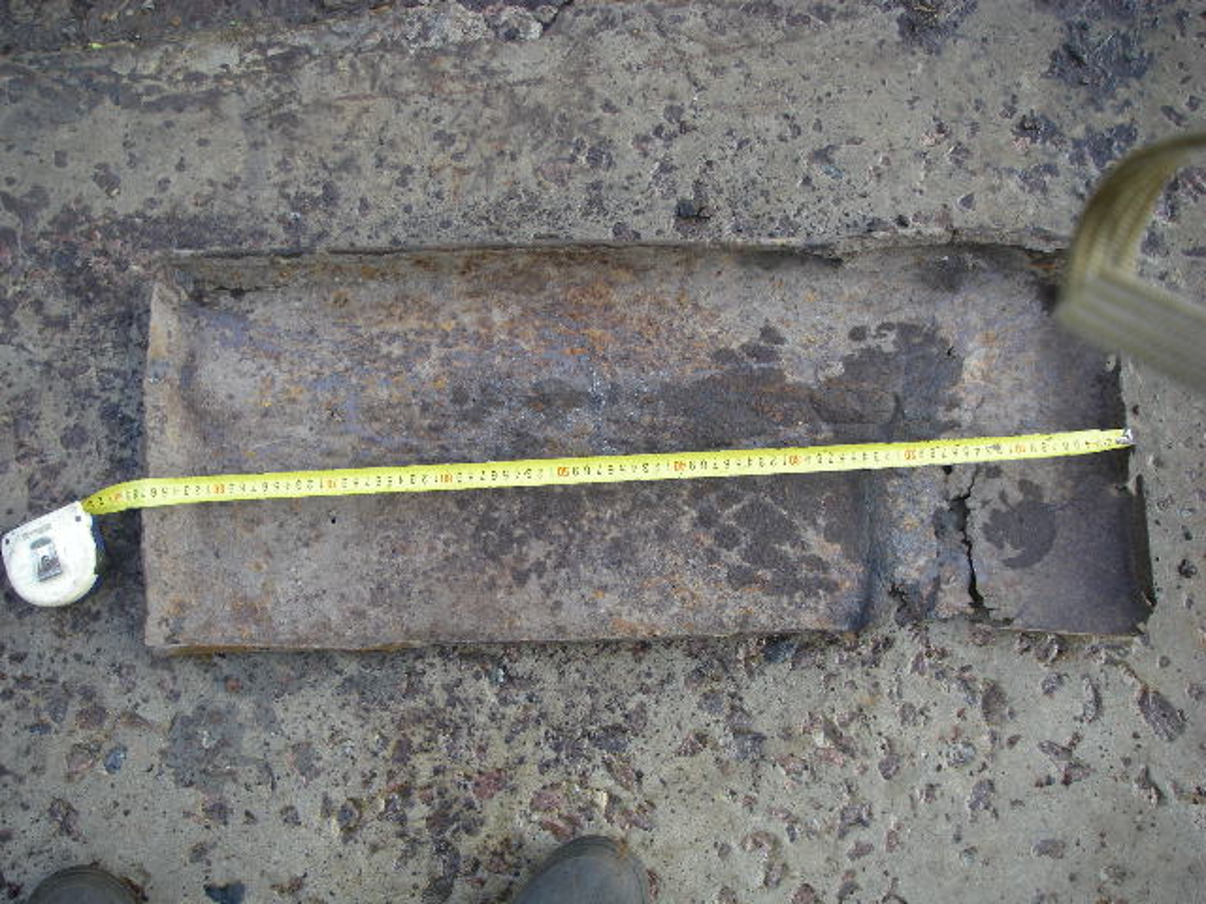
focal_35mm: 38
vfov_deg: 37.7
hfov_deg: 49.0
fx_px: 1324
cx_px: 603
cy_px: 452
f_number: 3.3
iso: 64
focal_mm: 6.3
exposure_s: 1/60
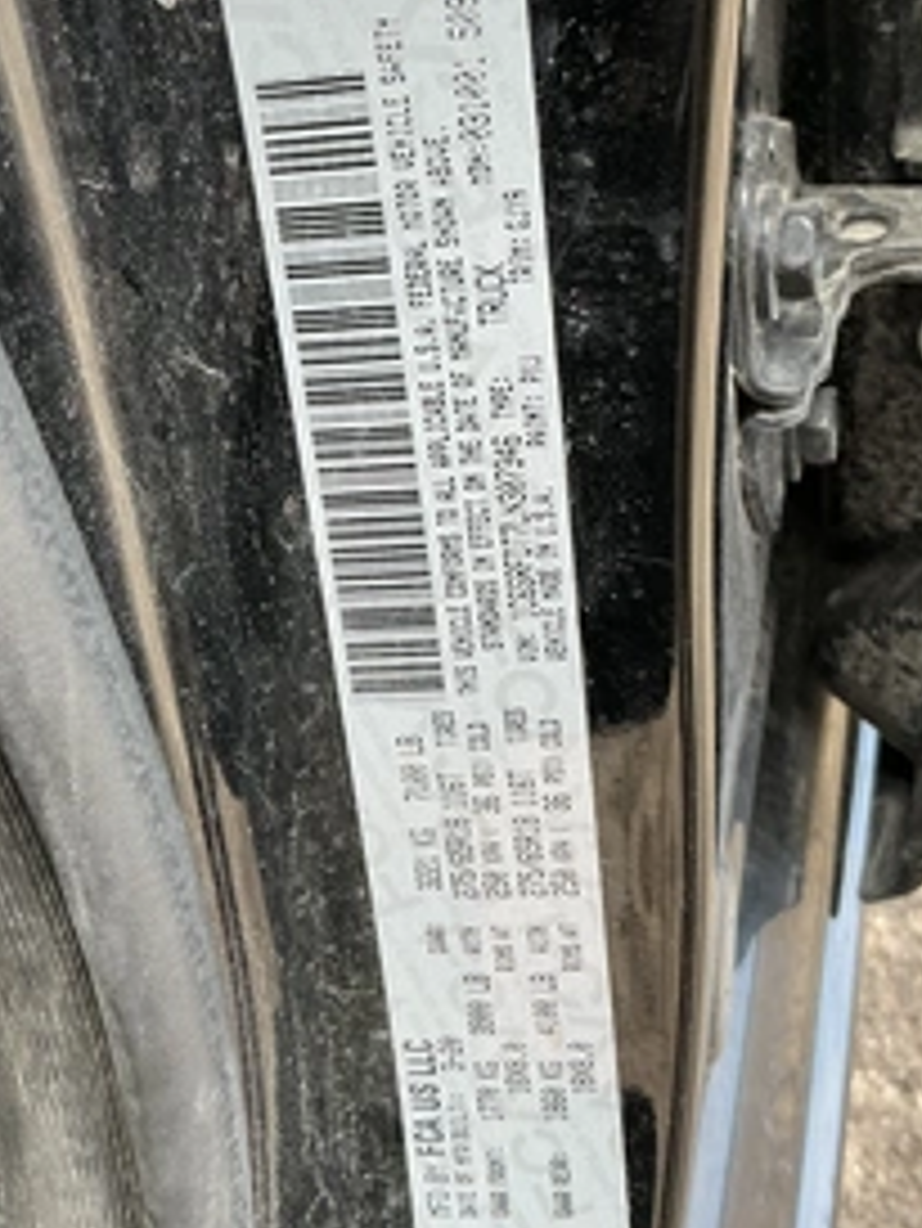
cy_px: 562
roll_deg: +13.6
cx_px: 373
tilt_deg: -43.8
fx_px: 1455
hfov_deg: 35.1
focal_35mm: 41
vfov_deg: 45.7
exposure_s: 1/122
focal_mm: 3
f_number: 1.8
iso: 50
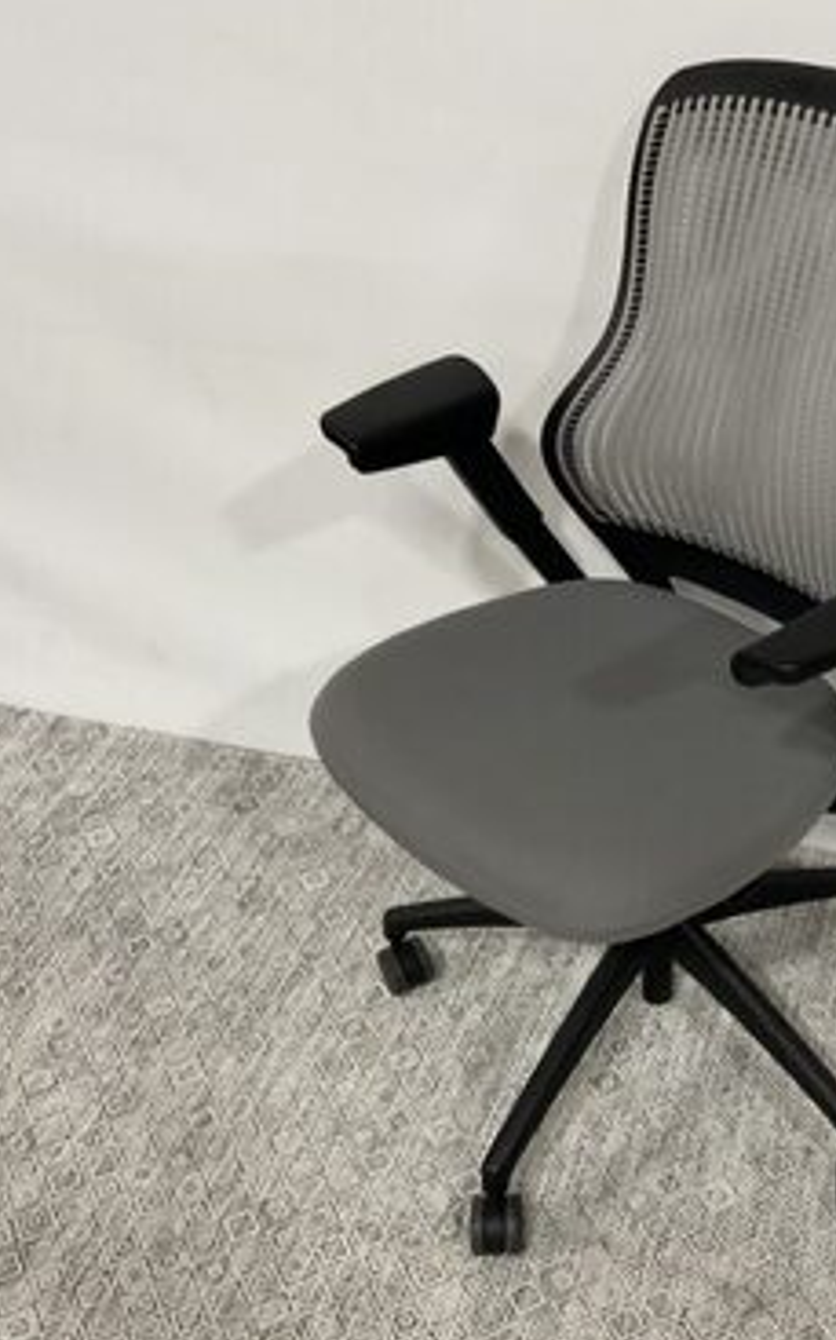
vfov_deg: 47.2
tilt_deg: -37.1
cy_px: 677
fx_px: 1533
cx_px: 690
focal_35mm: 42
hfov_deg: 29.7
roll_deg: -2.2
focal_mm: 3
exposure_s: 1/60
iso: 100
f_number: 1.8
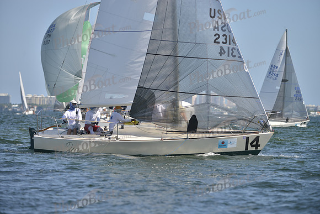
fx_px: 2223
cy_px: 107
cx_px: 160
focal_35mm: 250
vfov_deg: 5.5
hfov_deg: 8.2
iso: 200
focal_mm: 250
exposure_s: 1/1600
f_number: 4.5
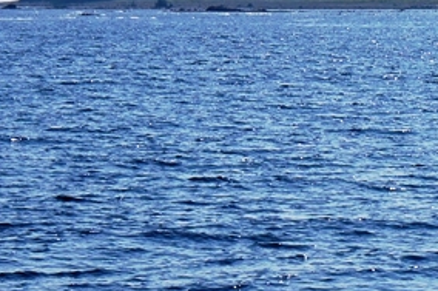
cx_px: 532
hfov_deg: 7.3
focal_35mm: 279
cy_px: -114
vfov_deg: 4.9
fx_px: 3392
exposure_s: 1/1000
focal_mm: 39
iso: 200
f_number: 9
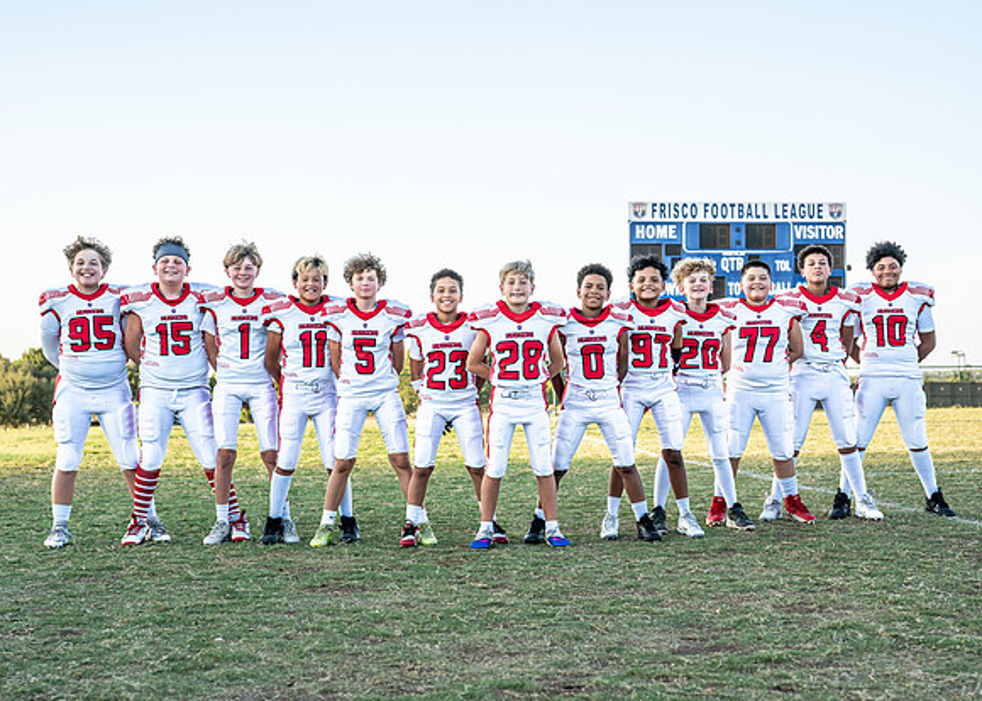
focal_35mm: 59
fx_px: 1643
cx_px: 473
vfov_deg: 24.1
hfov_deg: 33.3
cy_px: 387
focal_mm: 50
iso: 500
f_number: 4
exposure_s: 1/1000
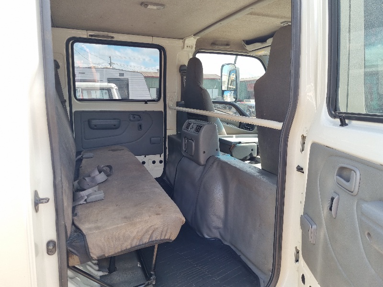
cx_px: 192
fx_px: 288
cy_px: 144
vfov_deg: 53.1
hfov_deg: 67.3
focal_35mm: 26
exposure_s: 1/455
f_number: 1.8
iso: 50
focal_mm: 5.4
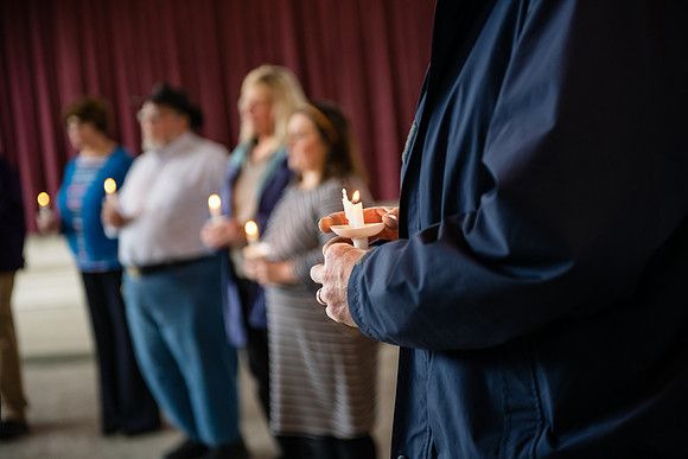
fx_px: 1338
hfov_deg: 28.8
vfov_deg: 19.5
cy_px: 230
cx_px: 344
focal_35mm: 70
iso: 1600
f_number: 2.8
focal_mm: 70
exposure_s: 1/200
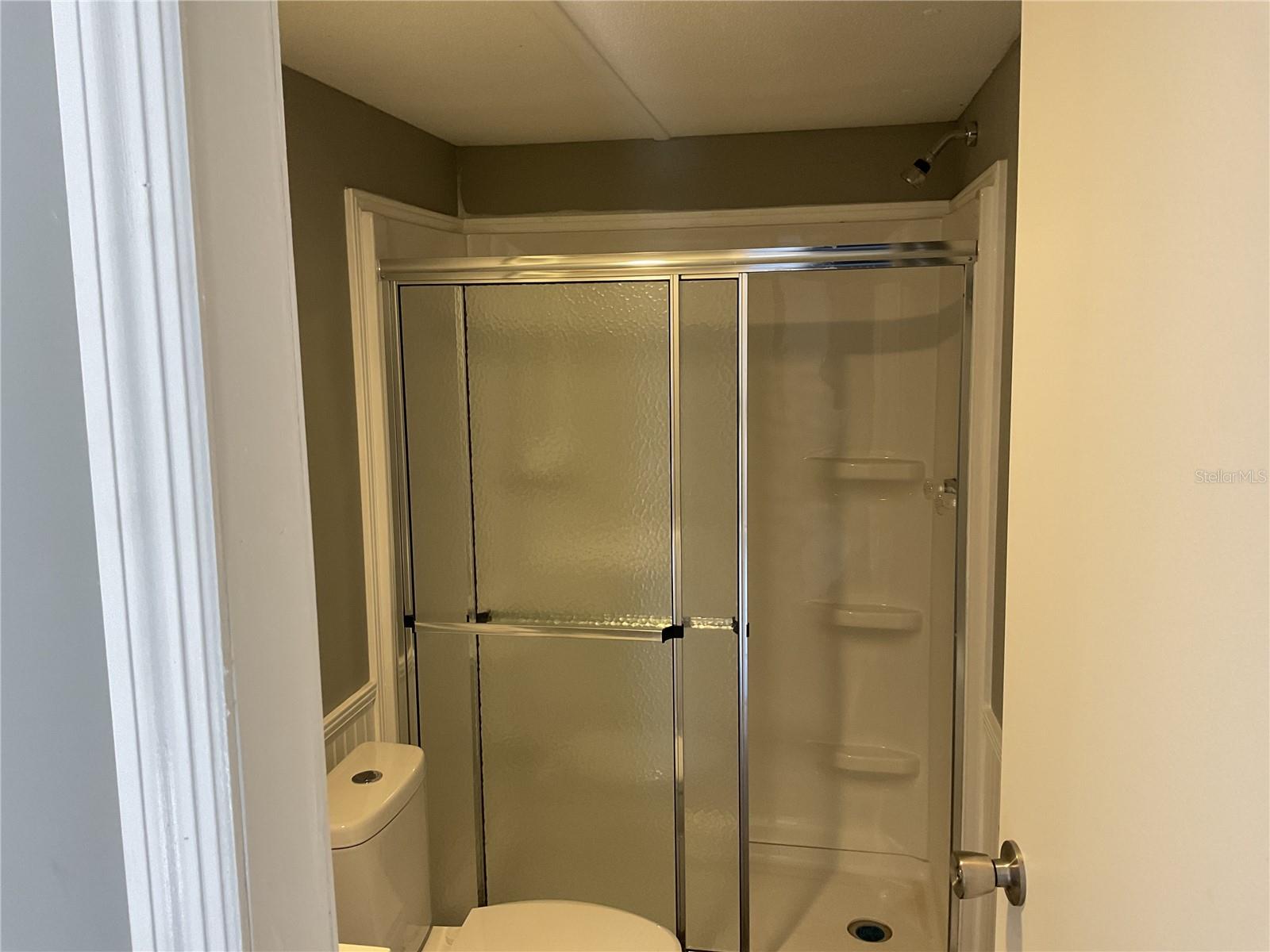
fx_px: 1064
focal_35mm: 29
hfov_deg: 61.7
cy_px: 476
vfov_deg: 48.2
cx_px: 635
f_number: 1.8
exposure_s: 1/60
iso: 64
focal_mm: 3
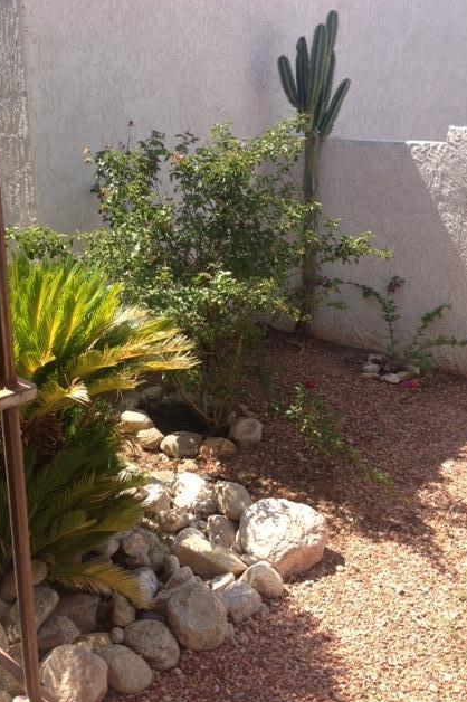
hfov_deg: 37.8
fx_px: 682
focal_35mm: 35
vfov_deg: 54.5
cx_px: 216
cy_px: 348
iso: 50
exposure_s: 1/565
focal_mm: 4.13
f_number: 2.4
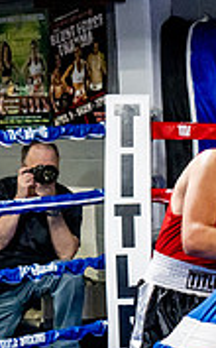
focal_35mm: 174
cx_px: 318
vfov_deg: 12.0
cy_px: 284
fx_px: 1646
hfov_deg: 7.4
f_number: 2.8
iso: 5000
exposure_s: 1/800
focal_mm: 35
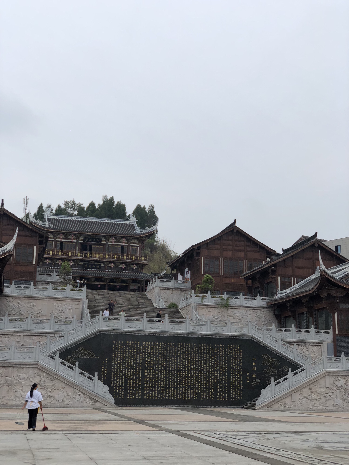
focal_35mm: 52
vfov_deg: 36.8
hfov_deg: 28.0
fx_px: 699
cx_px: 174
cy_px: 232
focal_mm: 6
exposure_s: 1/889
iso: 16
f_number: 2.4
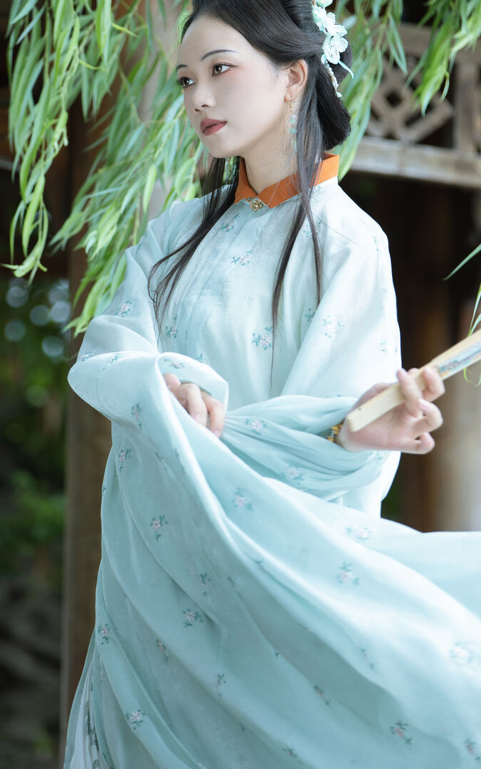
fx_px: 5870
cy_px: 232
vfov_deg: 7.5
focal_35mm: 280
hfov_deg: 4.7
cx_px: 149
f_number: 2.8
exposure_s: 1/500
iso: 100
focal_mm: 165
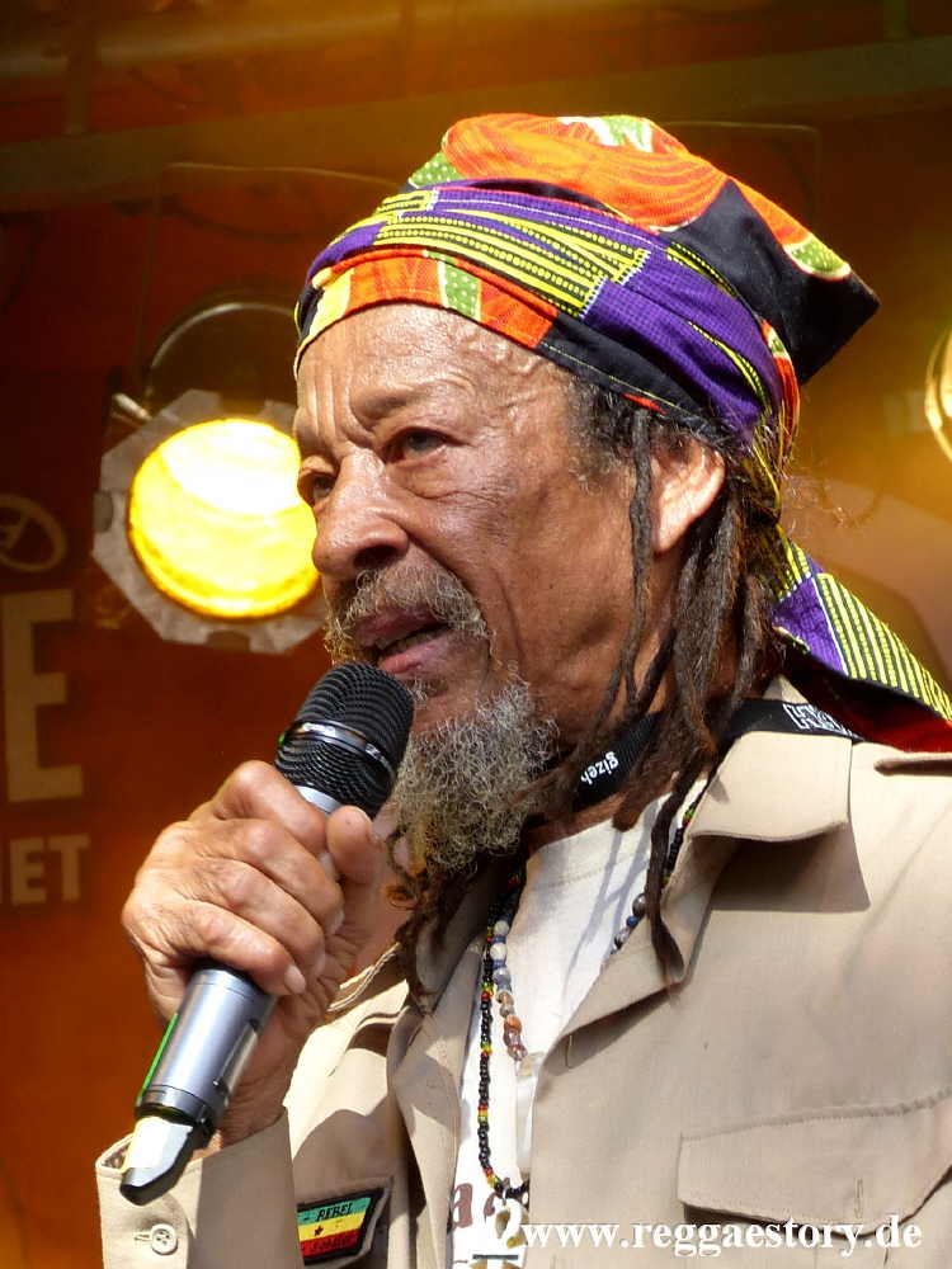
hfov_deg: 10.4
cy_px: 634
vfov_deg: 13.9
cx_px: 476
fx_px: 5207
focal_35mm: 142
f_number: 4
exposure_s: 1/125
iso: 100
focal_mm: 25.6
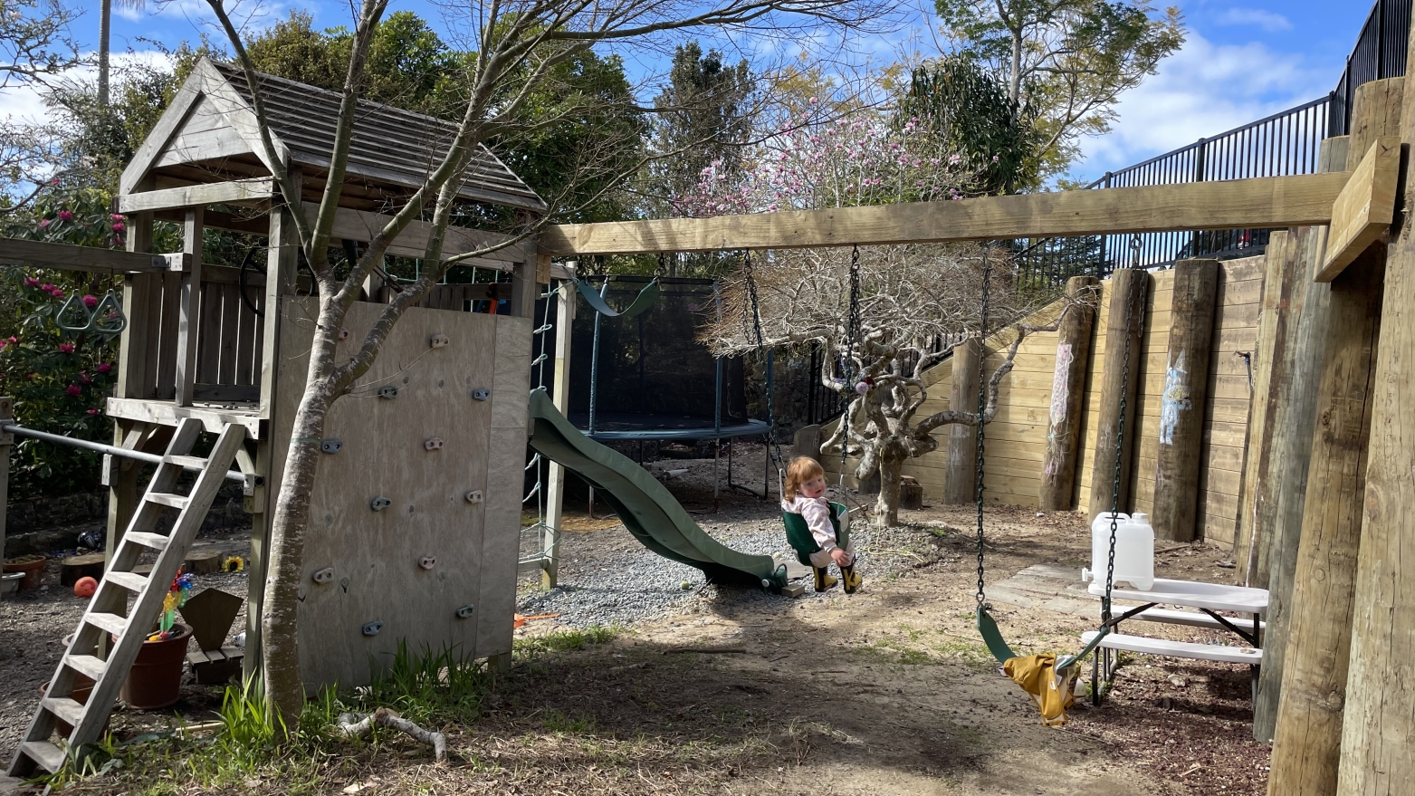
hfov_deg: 66.1
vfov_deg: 40.2
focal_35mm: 29
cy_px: 369
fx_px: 1088
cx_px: 693
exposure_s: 1/1453
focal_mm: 4.2
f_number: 1.6
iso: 32
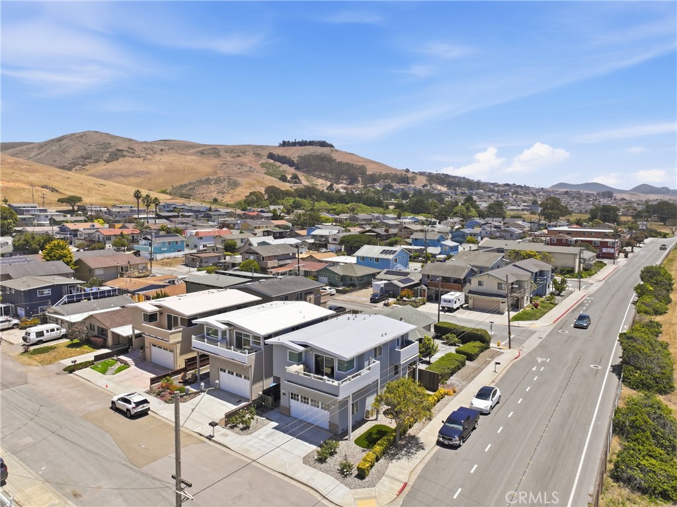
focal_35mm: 24
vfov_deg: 56.8
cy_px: 254
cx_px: 338
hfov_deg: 71.6
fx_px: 469
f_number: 2.8
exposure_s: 1/2000
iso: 100
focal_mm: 12.3
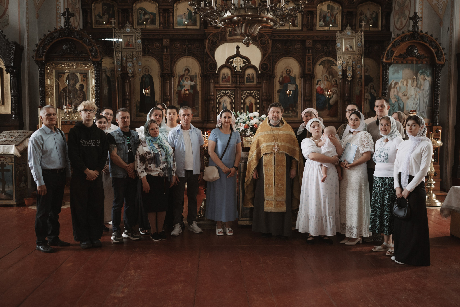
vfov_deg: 37.1
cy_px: 154
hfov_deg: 53.3
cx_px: 230
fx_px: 458
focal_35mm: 36
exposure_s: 1/250
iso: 1000
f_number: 2
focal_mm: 35
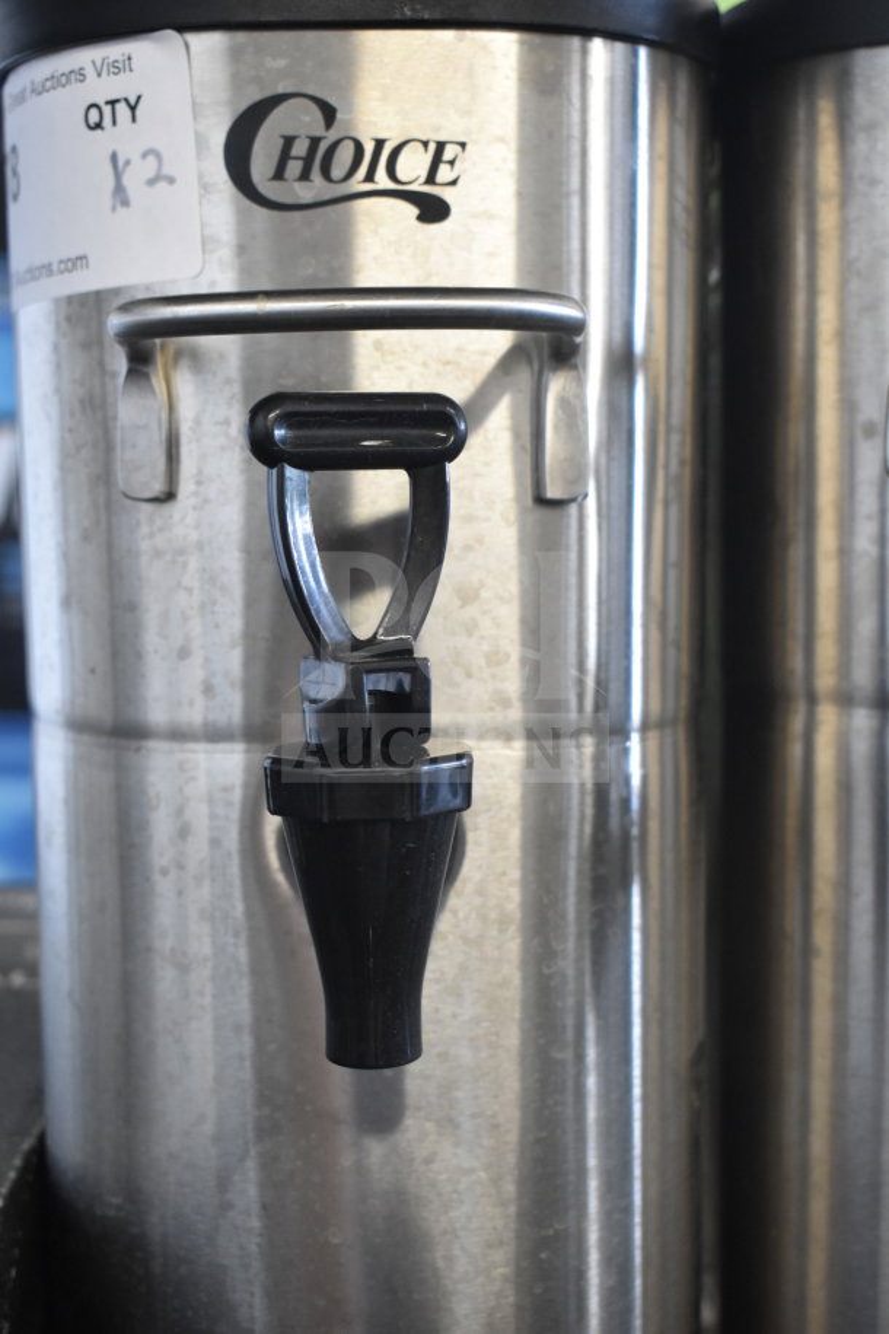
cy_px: 667
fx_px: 2000
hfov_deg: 25.1
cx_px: 444
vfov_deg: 36.9
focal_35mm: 54
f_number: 4.8
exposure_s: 1/60
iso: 2000
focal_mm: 36
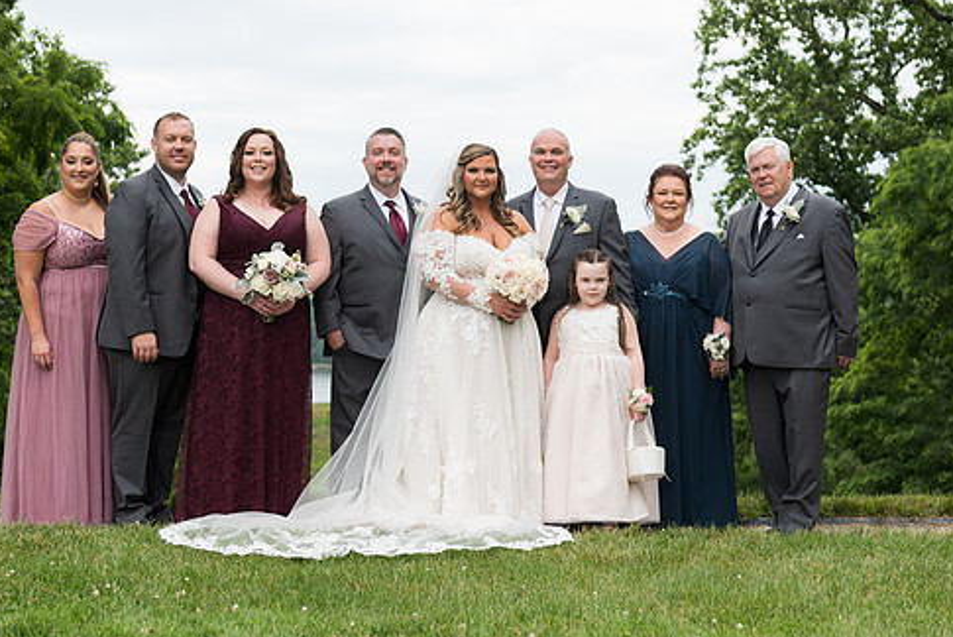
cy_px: 264
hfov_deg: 28.8
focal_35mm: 70
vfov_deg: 19.5
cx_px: 416
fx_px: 1854
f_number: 4.5
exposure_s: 1/320
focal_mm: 56
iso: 64
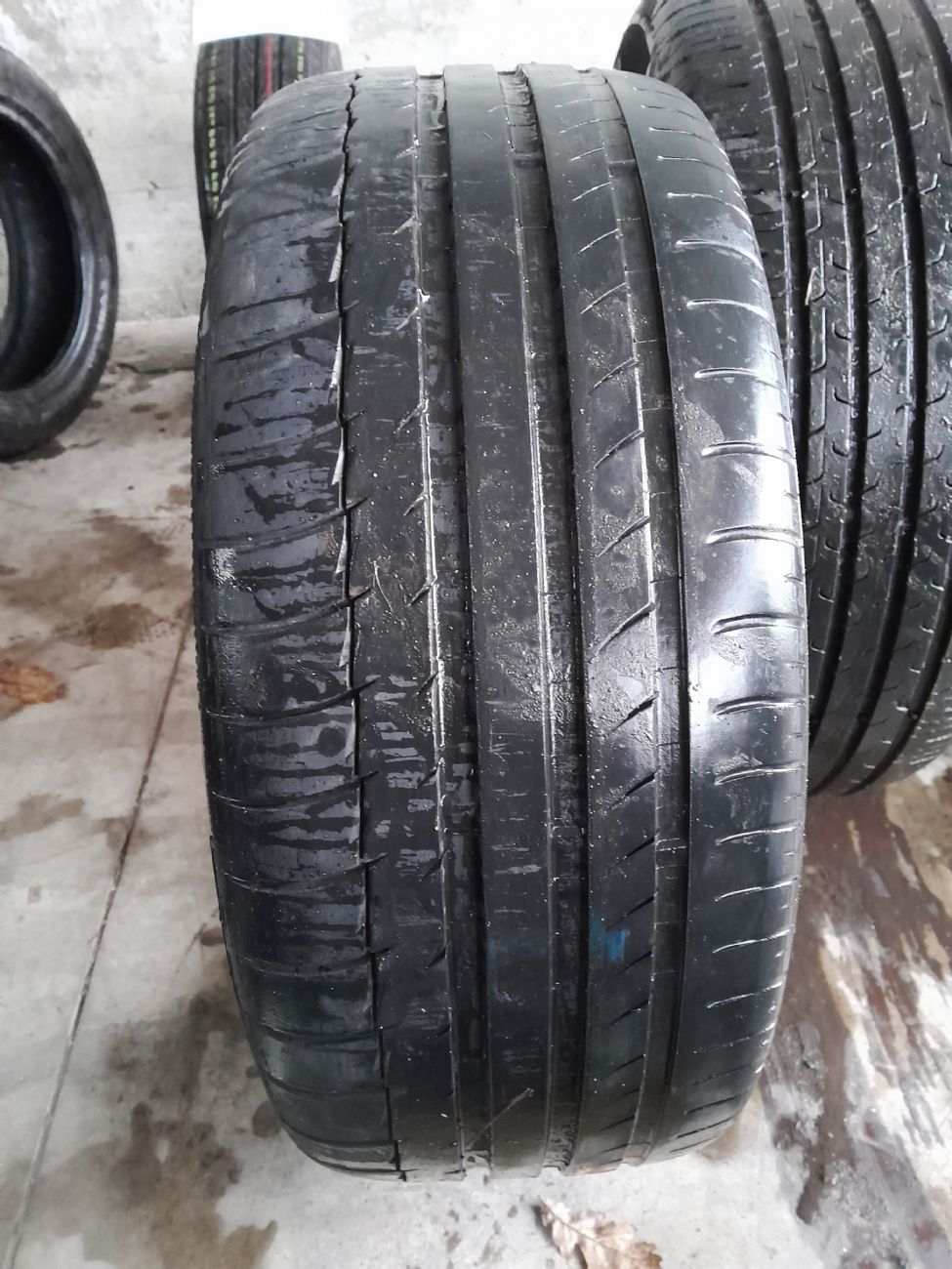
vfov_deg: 67.3
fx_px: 953
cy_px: 634
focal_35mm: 26
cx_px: 476
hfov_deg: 53.1
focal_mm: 3.98
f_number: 1.8
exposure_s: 1/10
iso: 1250
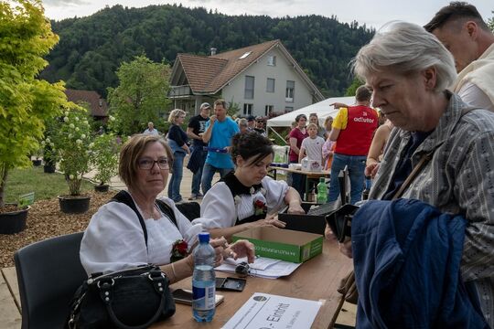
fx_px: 432
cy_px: 164
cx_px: 247
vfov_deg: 41.7
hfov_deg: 59.5
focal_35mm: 32
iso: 400
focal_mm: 31.5
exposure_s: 1/250
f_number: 8
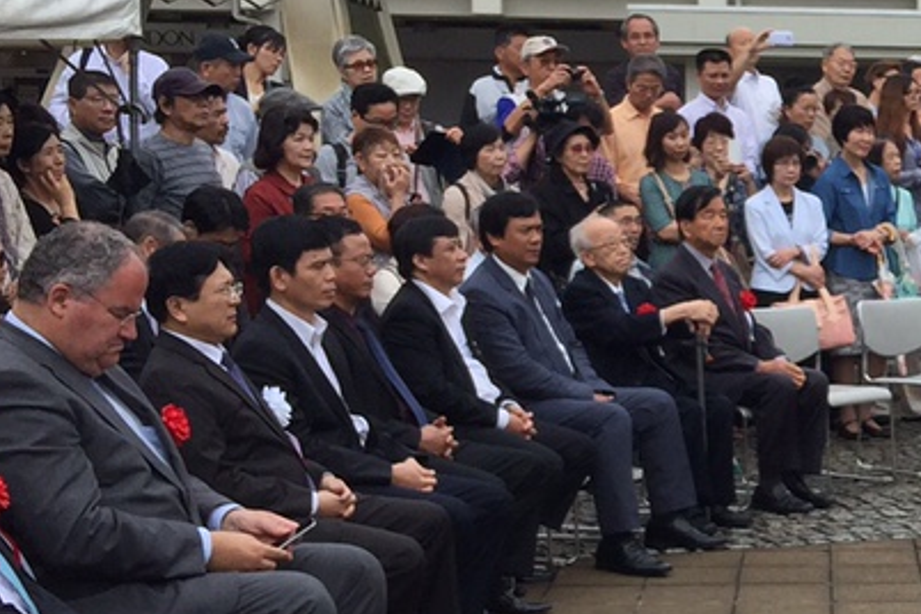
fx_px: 2456
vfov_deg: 14.2
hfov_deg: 19.9
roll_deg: -1.8
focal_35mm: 96
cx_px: 1109
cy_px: 415
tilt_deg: -6.0
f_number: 2.2
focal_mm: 4.15
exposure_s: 1/989
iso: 32
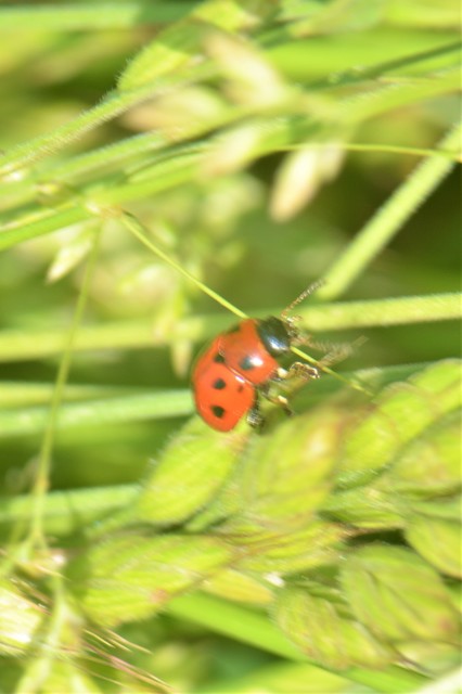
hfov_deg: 3.1
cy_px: 347
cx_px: 231
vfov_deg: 4.6
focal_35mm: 450
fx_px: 8671
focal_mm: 300
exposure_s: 1/125
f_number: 8
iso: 200
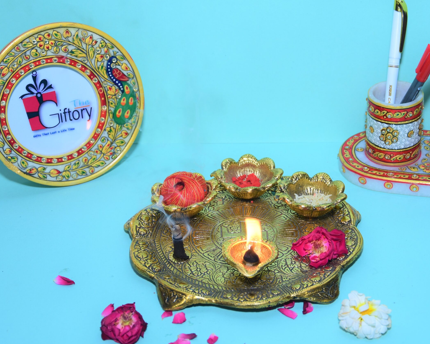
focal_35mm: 72
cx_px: 239
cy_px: 174
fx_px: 916
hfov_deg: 26.4
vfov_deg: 21.3
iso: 250
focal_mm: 42
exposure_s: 1/125
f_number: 4.8
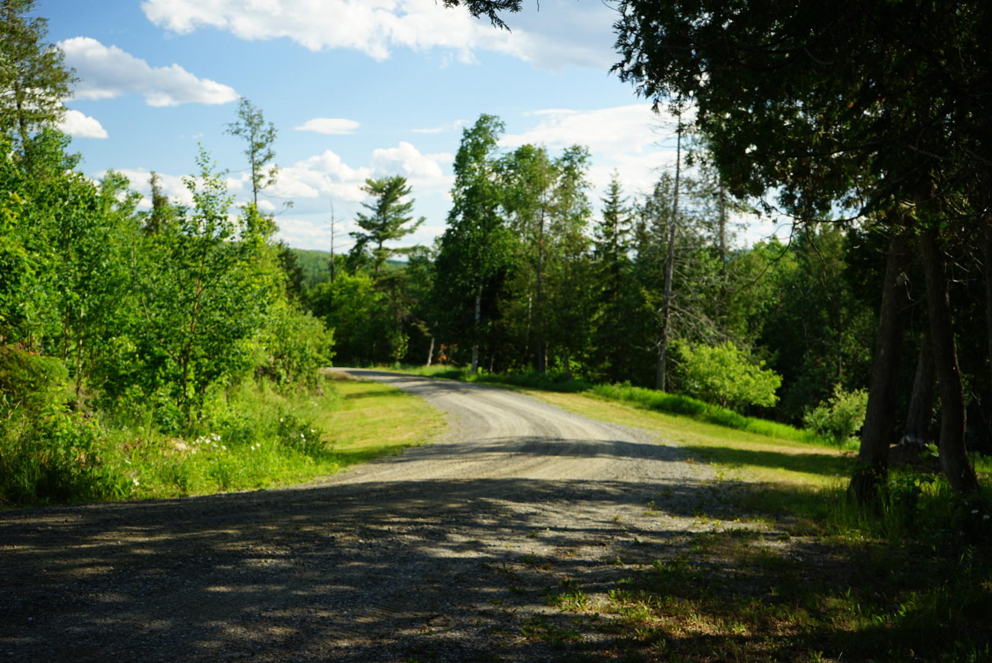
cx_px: 496
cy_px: 332
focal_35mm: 39
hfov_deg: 49.5
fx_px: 1075
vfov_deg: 34.3
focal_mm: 39
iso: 100
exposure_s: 1/100
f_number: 6.3
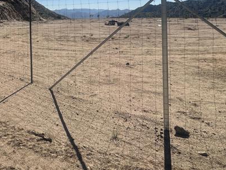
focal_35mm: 36
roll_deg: +1.4
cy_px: 11
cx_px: 44
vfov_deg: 36.7
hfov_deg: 48.3
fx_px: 235
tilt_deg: +0.9
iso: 50
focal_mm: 2.22
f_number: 2.2
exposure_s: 1/3509
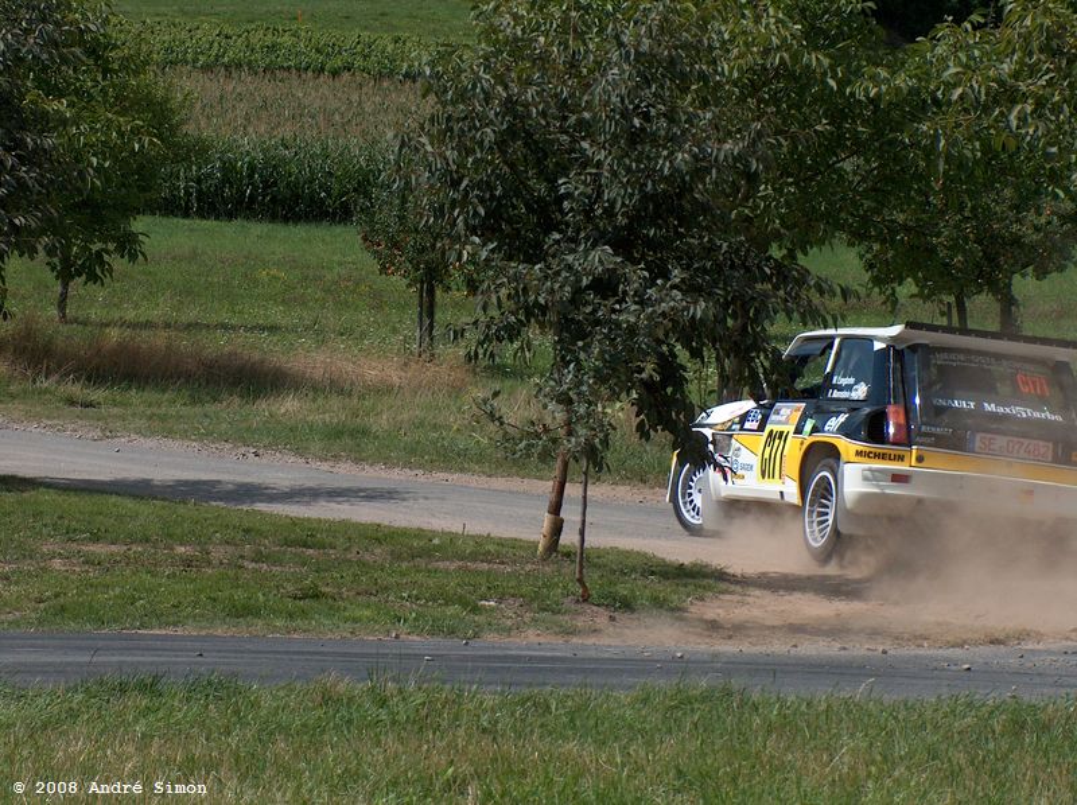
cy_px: 402
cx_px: 538
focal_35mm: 159
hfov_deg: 12.4
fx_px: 4941
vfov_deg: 9.3
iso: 200
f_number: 5.09
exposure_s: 1/1389
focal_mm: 32.67
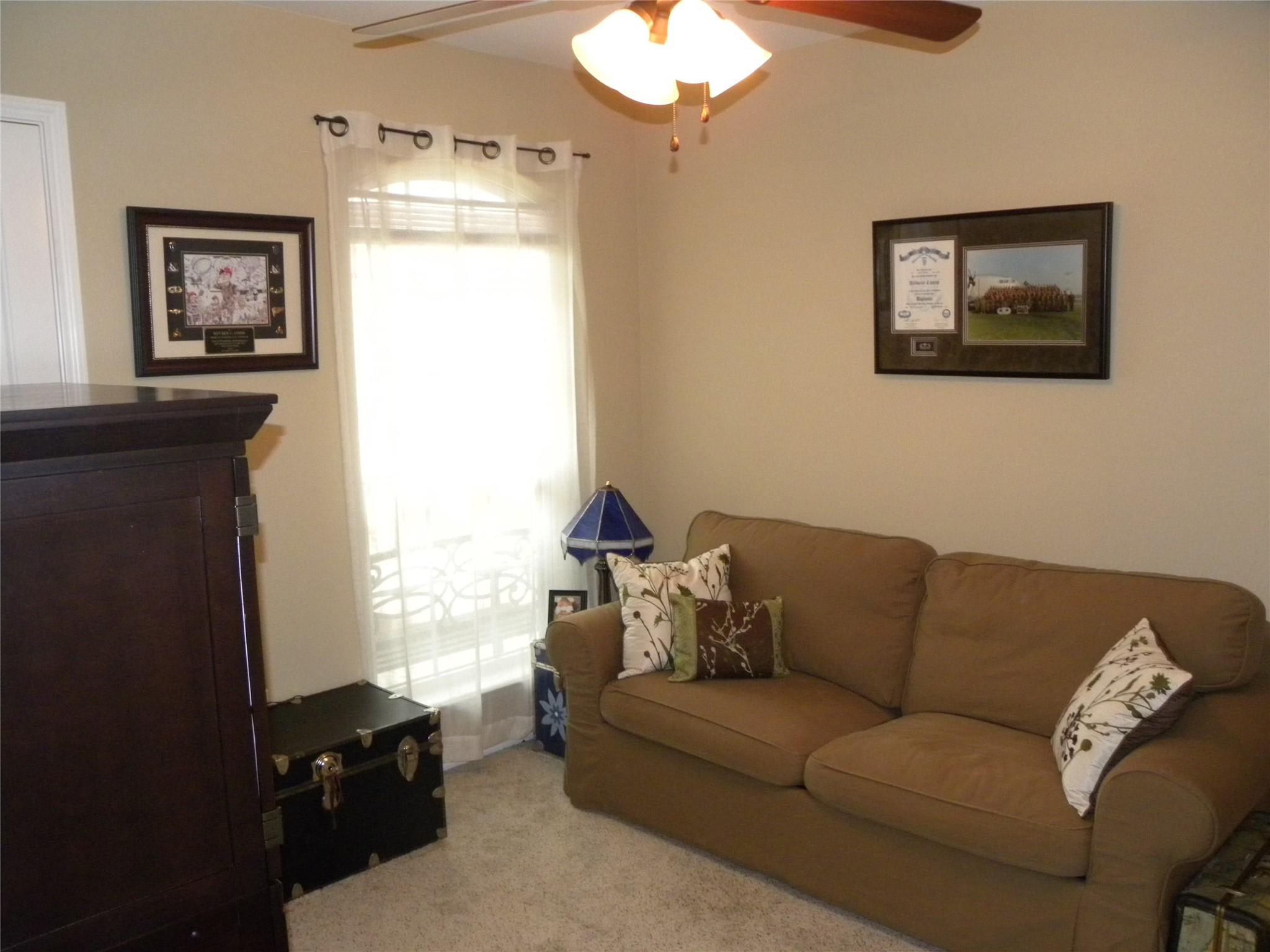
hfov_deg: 61.7
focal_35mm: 29
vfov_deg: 48.2
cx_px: 635
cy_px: 476
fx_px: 1064
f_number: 2.8
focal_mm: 5.2
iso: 400
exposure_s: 1/52
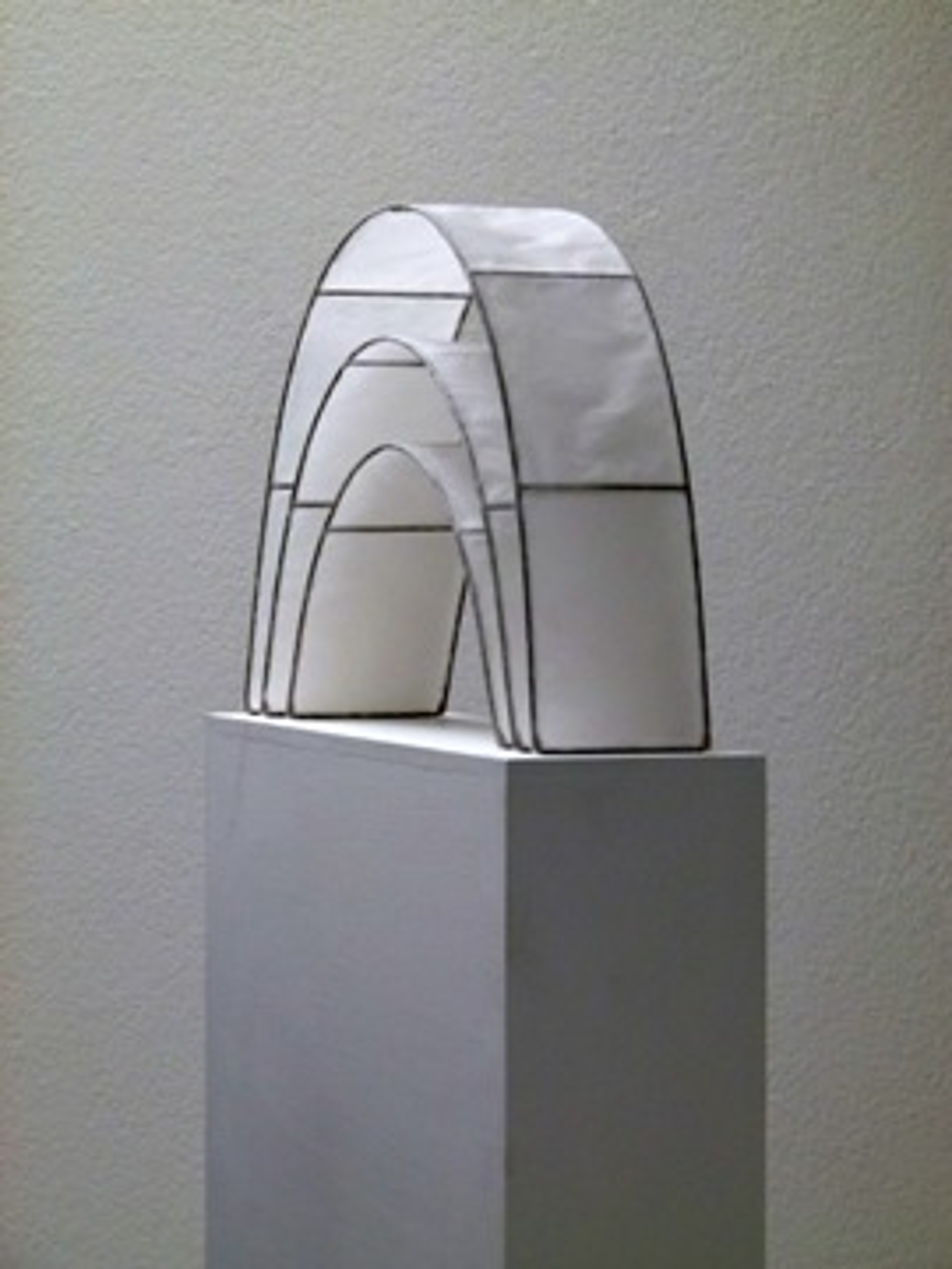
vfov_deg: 12.8
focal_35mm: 154
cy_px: 634
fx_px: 5647
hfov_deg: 9.6
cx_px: 476
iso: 160
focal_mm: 27.8
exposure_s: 1/80
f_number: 3.7
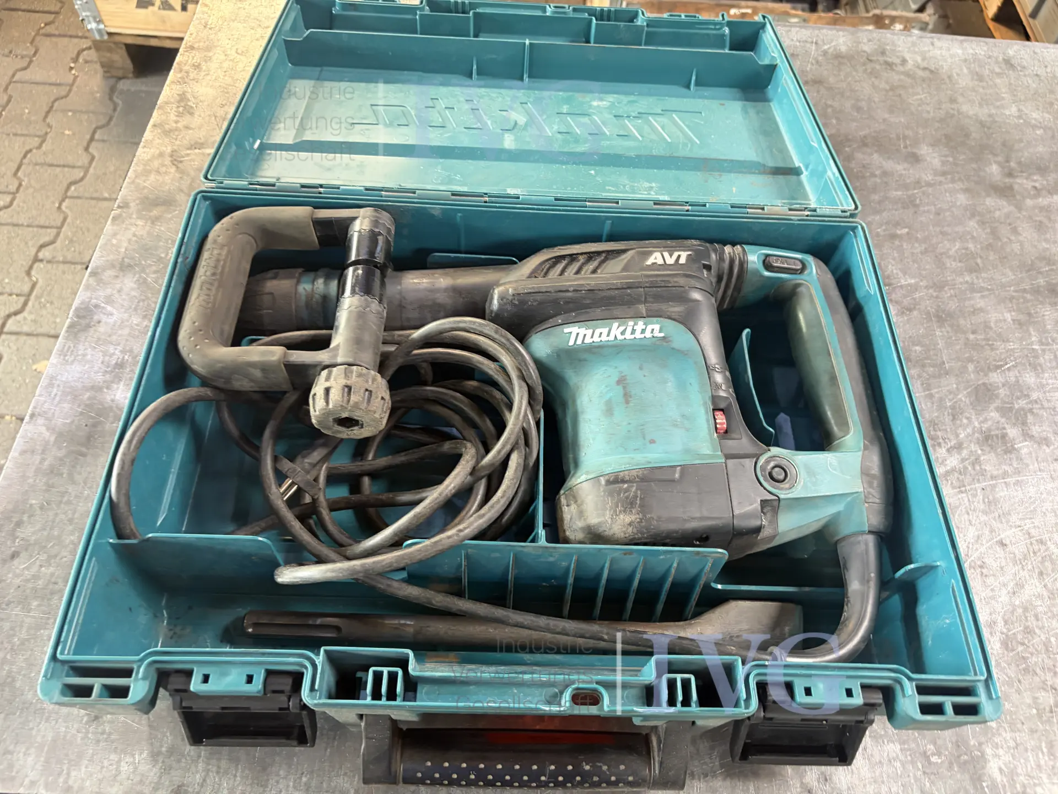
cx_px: 529
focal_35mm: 26
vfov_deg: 53.1
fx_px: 795
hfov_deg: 67.3
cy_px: 397
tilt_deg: -54.6
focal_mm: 5.96
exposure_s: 1/60
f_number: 1.6
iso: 200
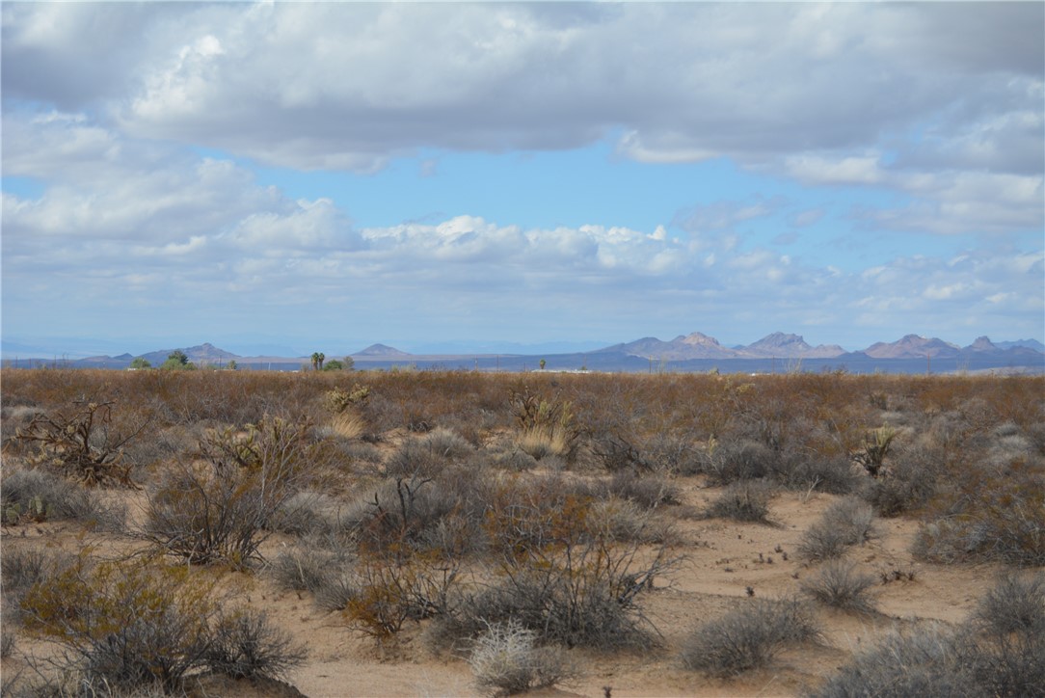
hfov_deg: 24.6
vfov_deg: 16.6
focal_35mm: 82
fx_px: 2396
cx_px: 522
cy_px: 349
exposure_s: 1/2000
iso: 400
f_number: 7.1
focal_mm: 55
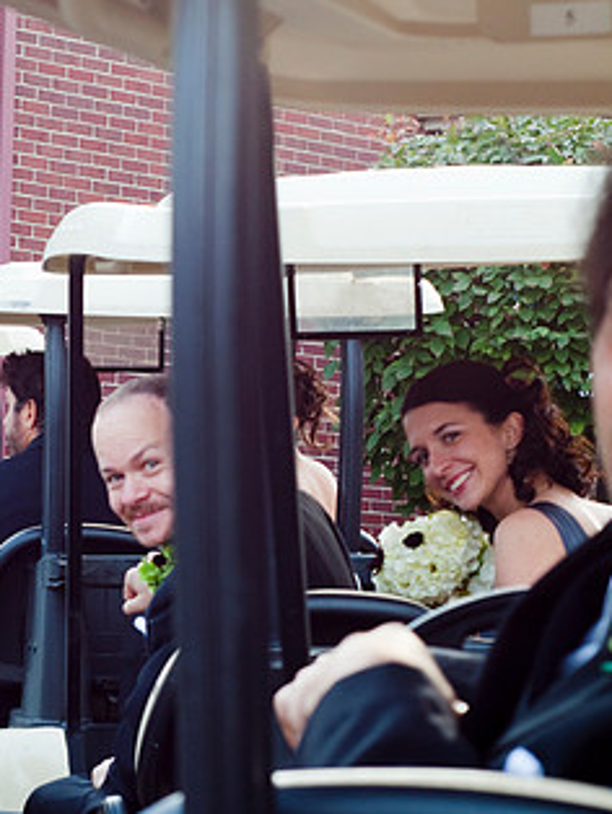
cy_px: 432
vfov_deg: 14.8
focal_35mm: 133
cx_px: -23
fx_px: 3131
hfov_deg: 11.0
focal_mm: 50
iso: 400
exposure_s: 1/125
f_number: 5.6
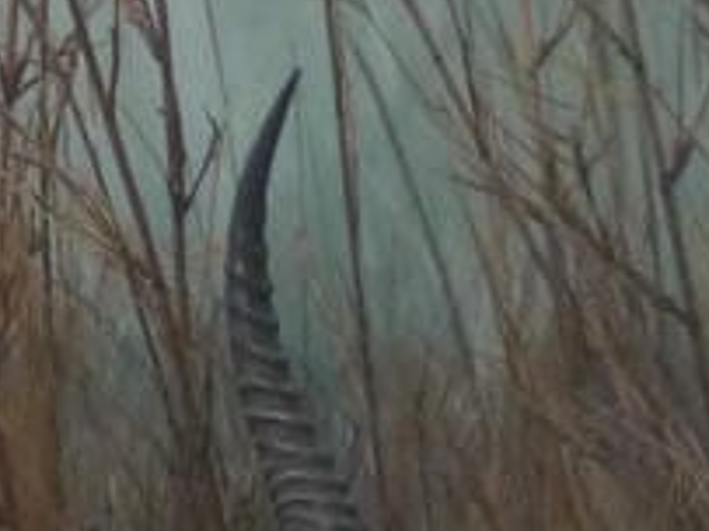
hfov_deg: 5.3
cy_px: 426
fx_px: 7267
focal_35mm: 355
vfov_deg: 4.2
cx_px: -1369
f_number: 5.4
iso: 1600
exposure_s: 1/13
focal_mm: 30
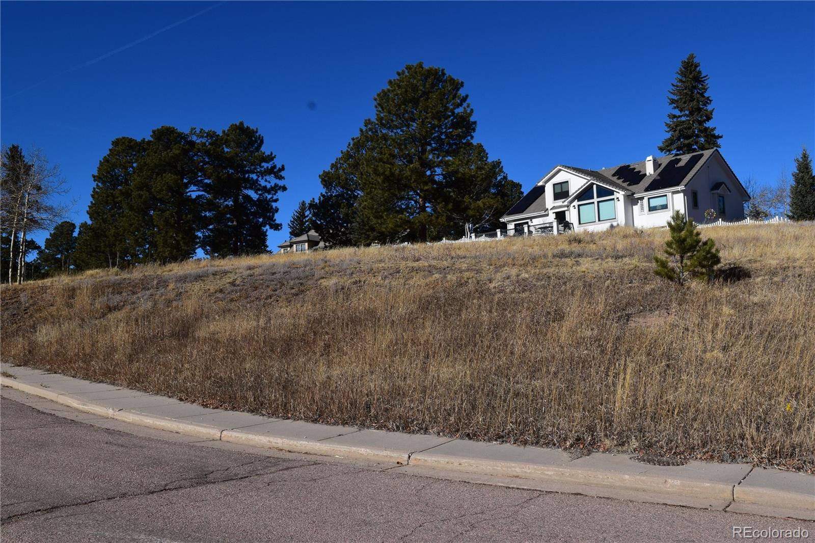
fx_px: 849
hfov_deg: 51.3
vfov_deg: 35.5
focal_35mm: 38
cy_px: 272
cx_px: 408
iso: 320
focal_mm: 25
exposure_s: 1/500
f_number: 11
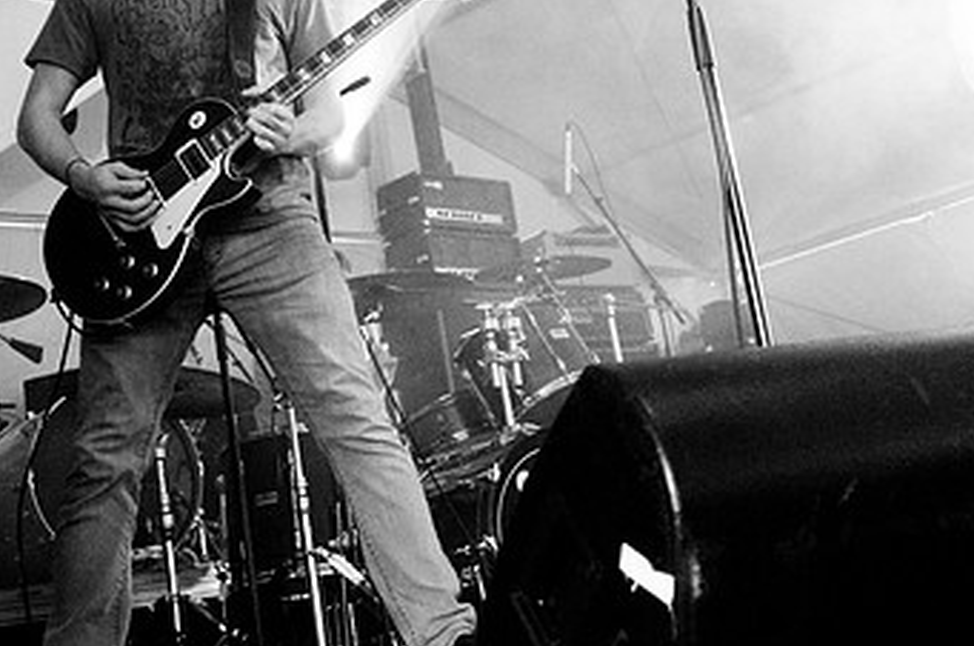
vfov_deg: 26.1
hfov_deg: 38.8
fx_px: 1377
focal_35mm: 51
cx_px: 571
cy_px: 173
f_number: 2.8
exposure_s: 1/200
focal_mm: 20
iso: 800
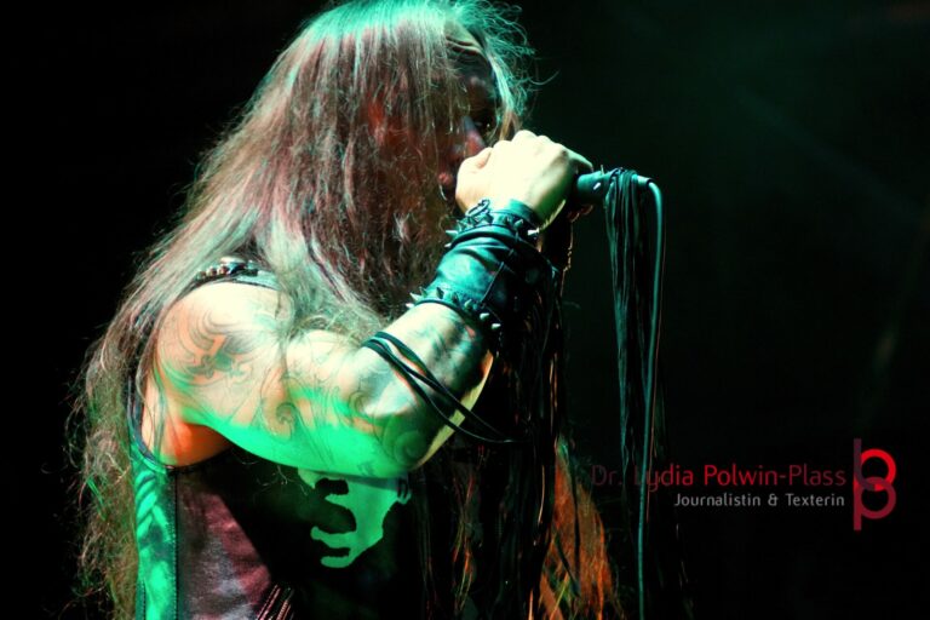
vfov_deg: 4.2
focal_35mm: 327
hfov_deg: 6.3
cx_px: 465
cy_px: 310
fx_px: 8447
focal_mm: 218
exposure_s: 1/200
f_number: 6.3
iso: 6400
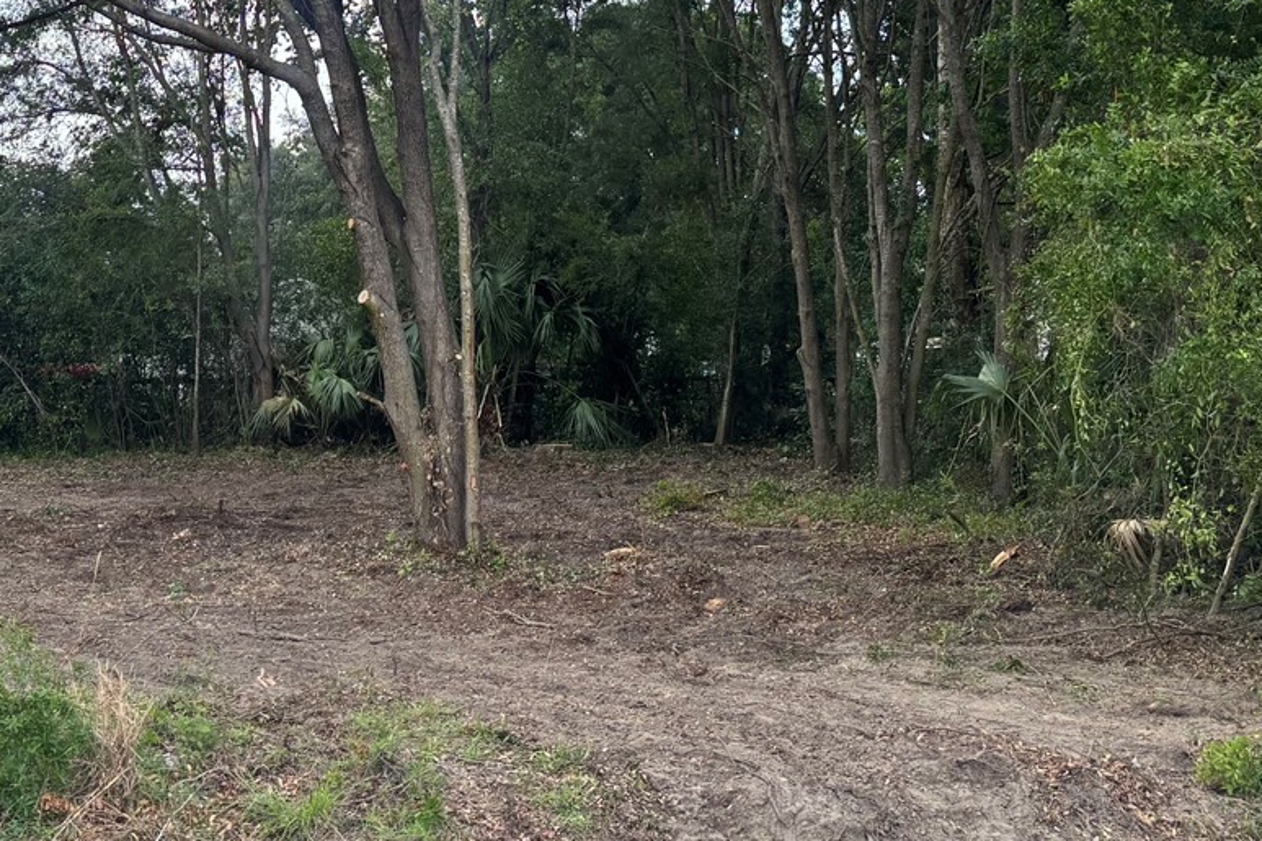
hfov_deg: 35.1
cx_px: 359
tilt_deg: +13.3
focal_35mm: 56
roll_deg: -2.5
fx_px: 1963
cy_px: -60
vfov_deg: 22.9
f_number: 1.6
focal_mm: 5.96
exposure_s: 1/1642
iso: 50
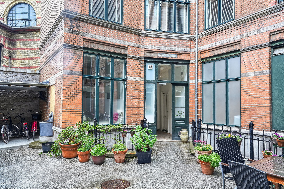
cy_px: 94
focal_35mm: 25
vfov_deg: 51.3
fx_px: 197
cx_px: 142
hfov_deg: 71.5
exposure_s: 1/25
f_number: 8
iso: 400
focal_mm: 25
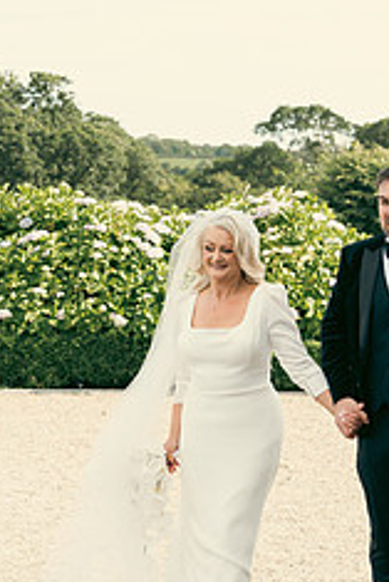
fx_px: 1715
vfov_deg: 19.2
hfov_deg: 12.9
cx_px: 325
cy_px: 348
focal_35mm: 106
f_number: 3.5
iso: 125
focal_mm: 43
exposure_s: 1/400
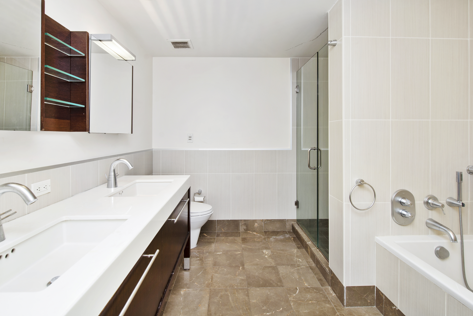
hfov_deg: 93.2
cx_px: 238
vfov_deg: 70.2
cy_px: 138
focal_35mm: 17
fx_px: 223
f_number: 8
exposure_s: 1/15
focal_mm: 15
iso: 100
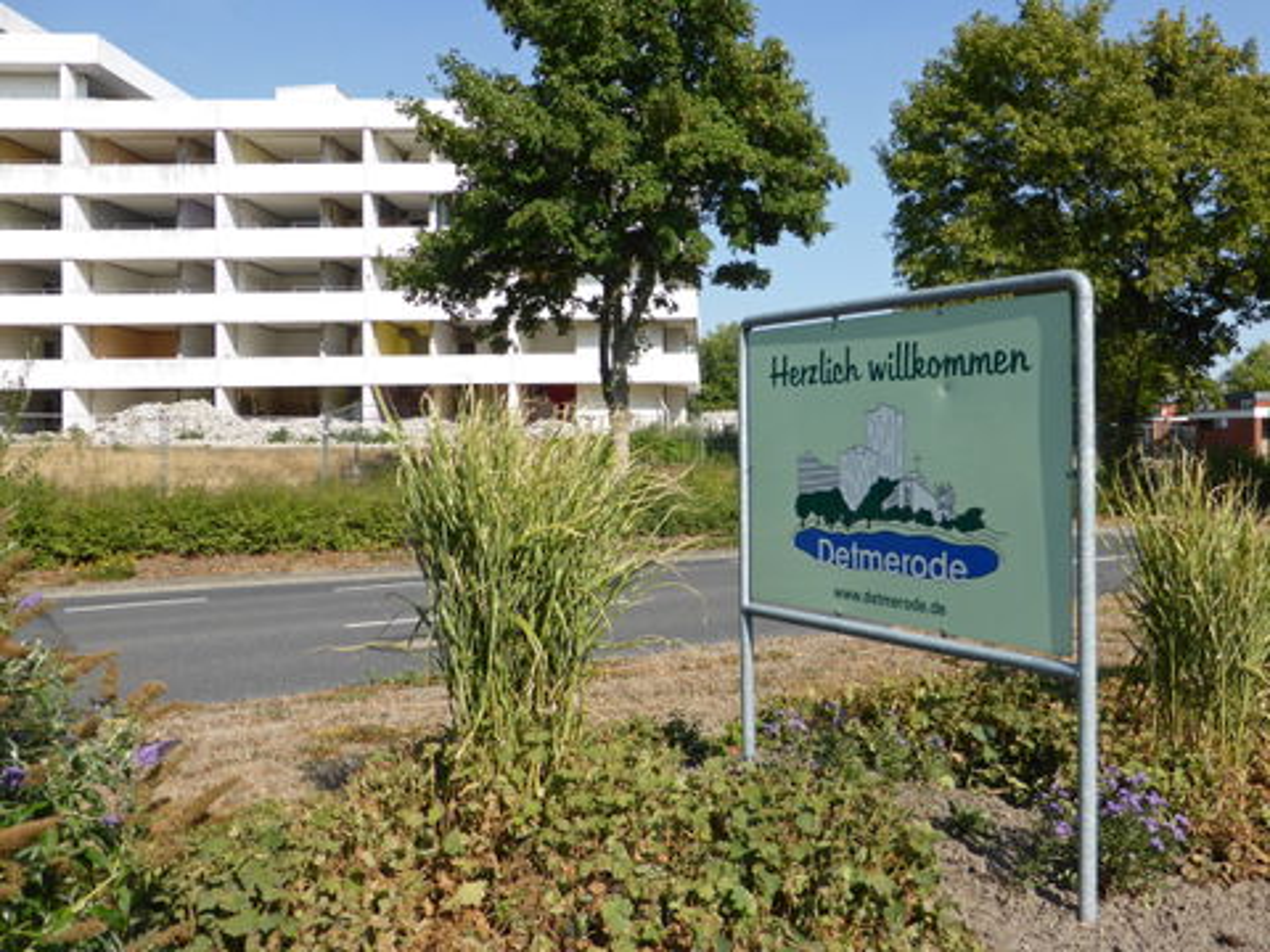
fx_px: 917
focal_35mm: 25
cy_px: 476
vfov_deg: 54.9
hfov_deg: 69.4
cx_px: 635
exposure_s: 1/1000
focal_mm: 4.3
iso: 100
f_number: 3.3
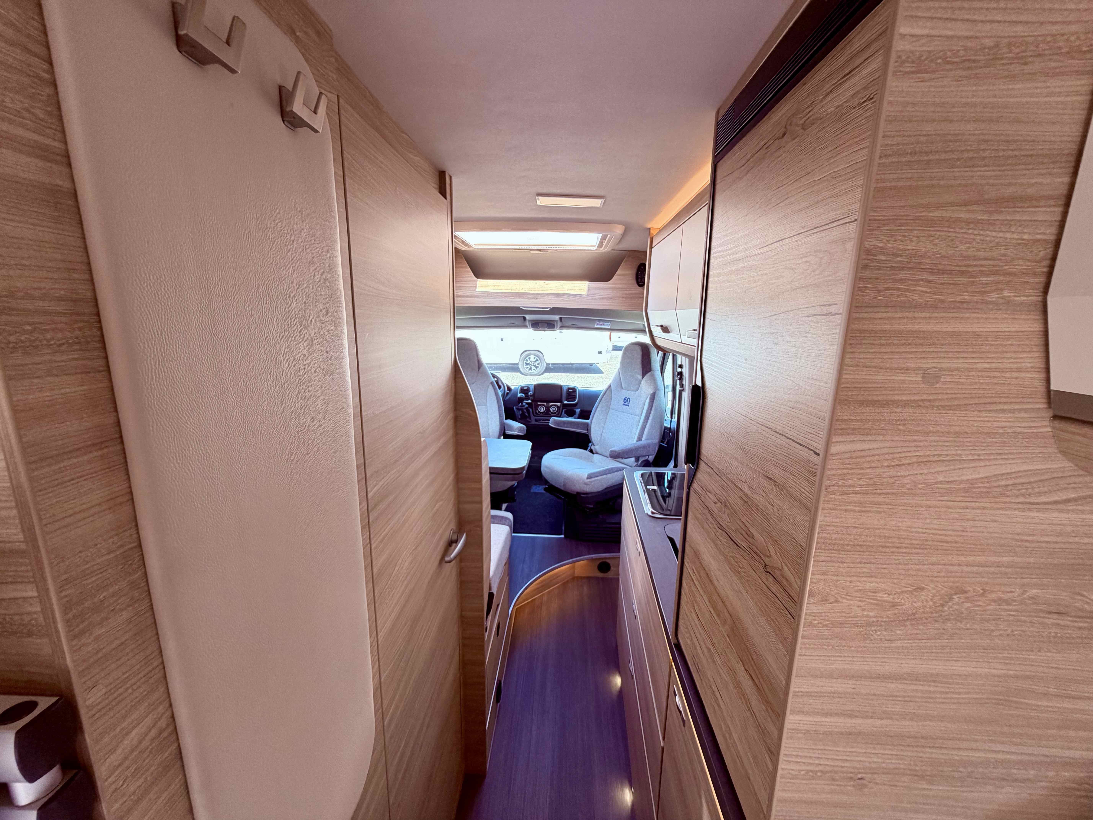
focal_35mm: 14
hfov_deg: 102.1
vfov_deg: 85.7
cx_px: 546
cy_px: 410
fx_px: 442
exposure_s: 1/121
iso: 125
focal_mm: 2.22
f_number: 2.2
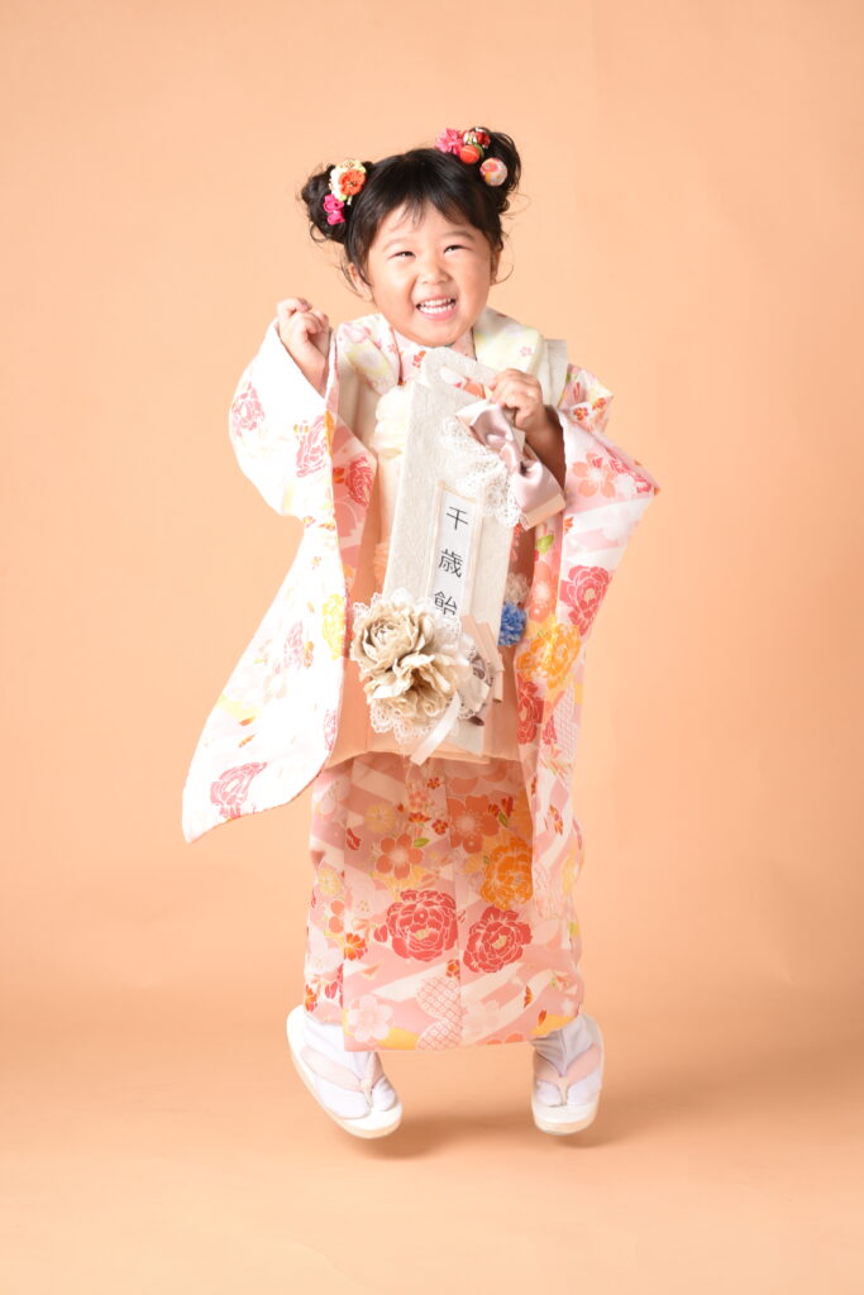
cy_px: 648
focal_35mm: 85
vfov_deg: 23.9
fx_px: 3059
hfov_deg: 16.1
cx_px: 432
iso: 250
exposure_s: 1/160
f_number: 8
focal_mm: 85
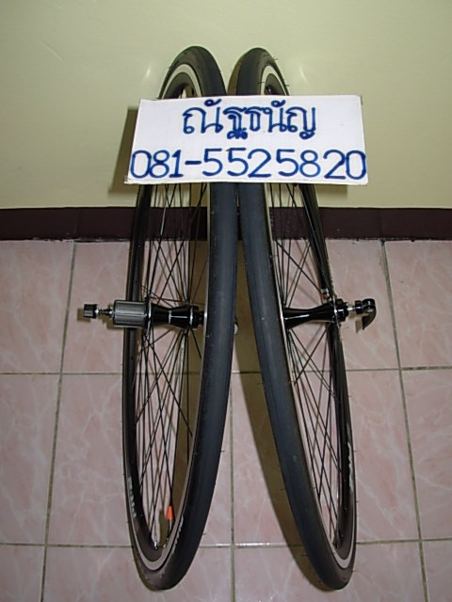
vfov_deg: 49.0
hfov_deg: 37.7
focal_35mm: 38
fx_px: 662
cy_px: 301
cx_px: 226
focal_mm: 6.3
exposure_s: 1/32
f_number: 2.9
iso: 50
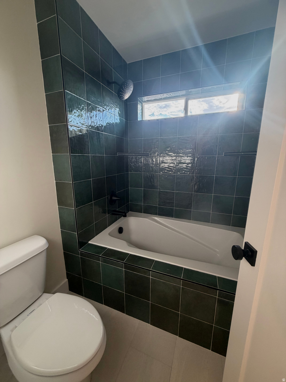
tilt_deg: -12.0
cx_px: 143
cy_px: 191
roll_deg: -0.2
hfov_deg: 85.7
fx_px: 154
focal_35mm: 14
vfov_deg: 102.1
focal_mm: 2.22
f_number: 2.2
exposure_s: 1/120
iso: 200
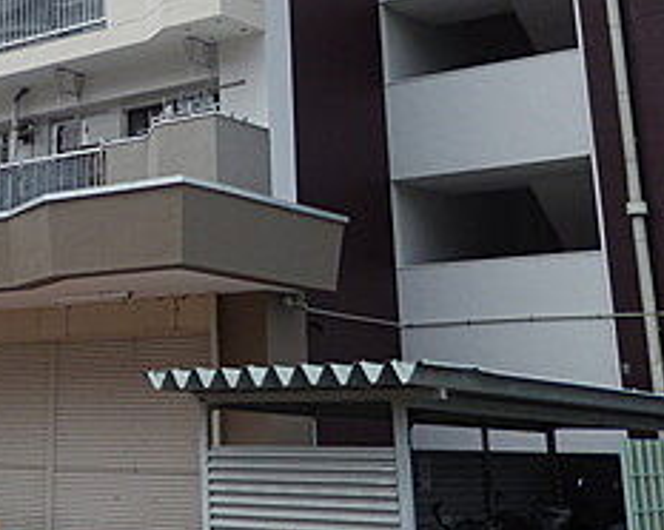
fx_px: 1316
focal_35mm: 67
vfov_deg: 21.9
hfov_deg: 27.0
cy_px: -6
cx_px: 26
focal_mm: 4.5
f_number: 6.8
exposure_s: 1/640
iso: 125
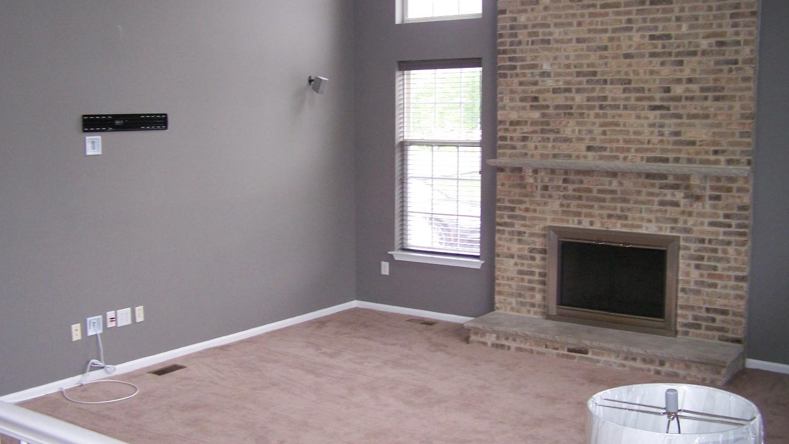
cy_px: 217
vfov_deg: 28.3
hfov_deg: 48.4
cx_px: 395
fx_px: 879
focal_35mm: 42
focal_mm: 6.3
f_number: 2.8
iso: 160
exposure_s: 1/60
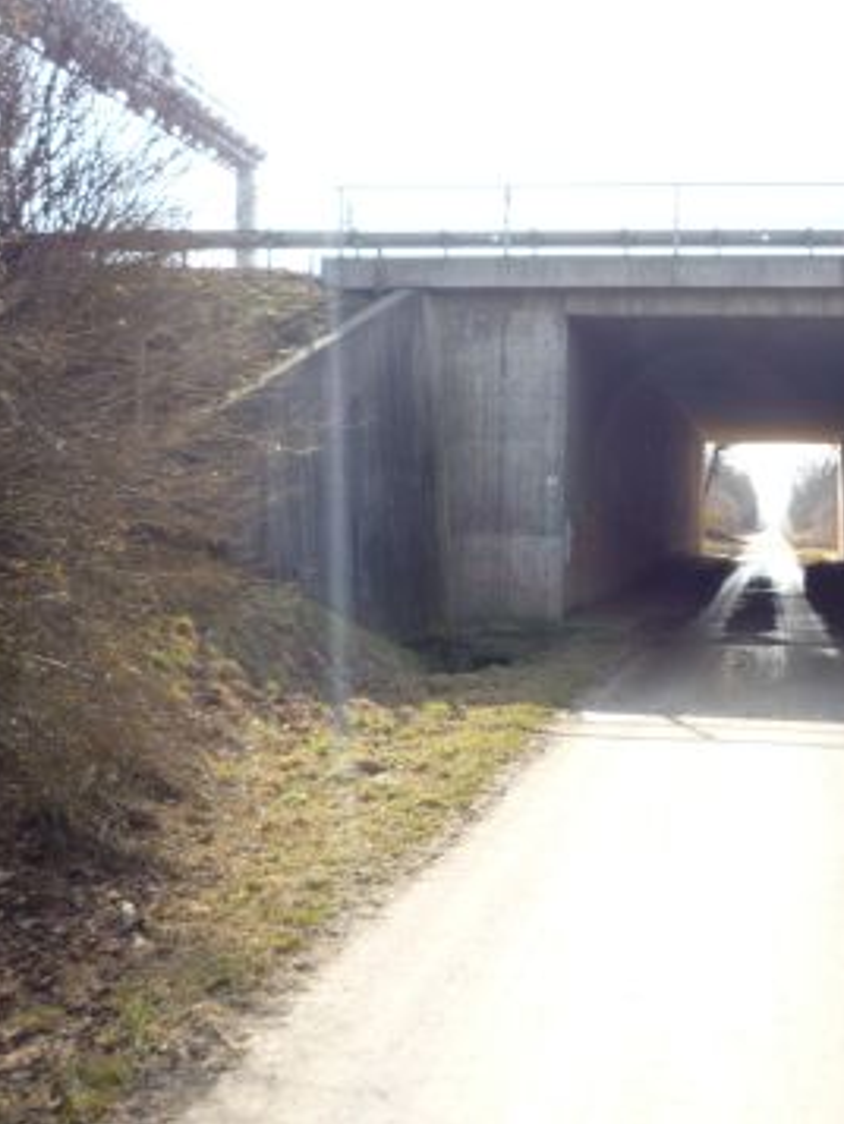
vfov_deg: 43.8
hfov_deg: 32.7
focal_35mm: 43
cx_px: 671
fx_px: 1397
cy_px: 564
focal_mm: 5.2
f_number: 4
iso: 100
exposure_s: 1/200
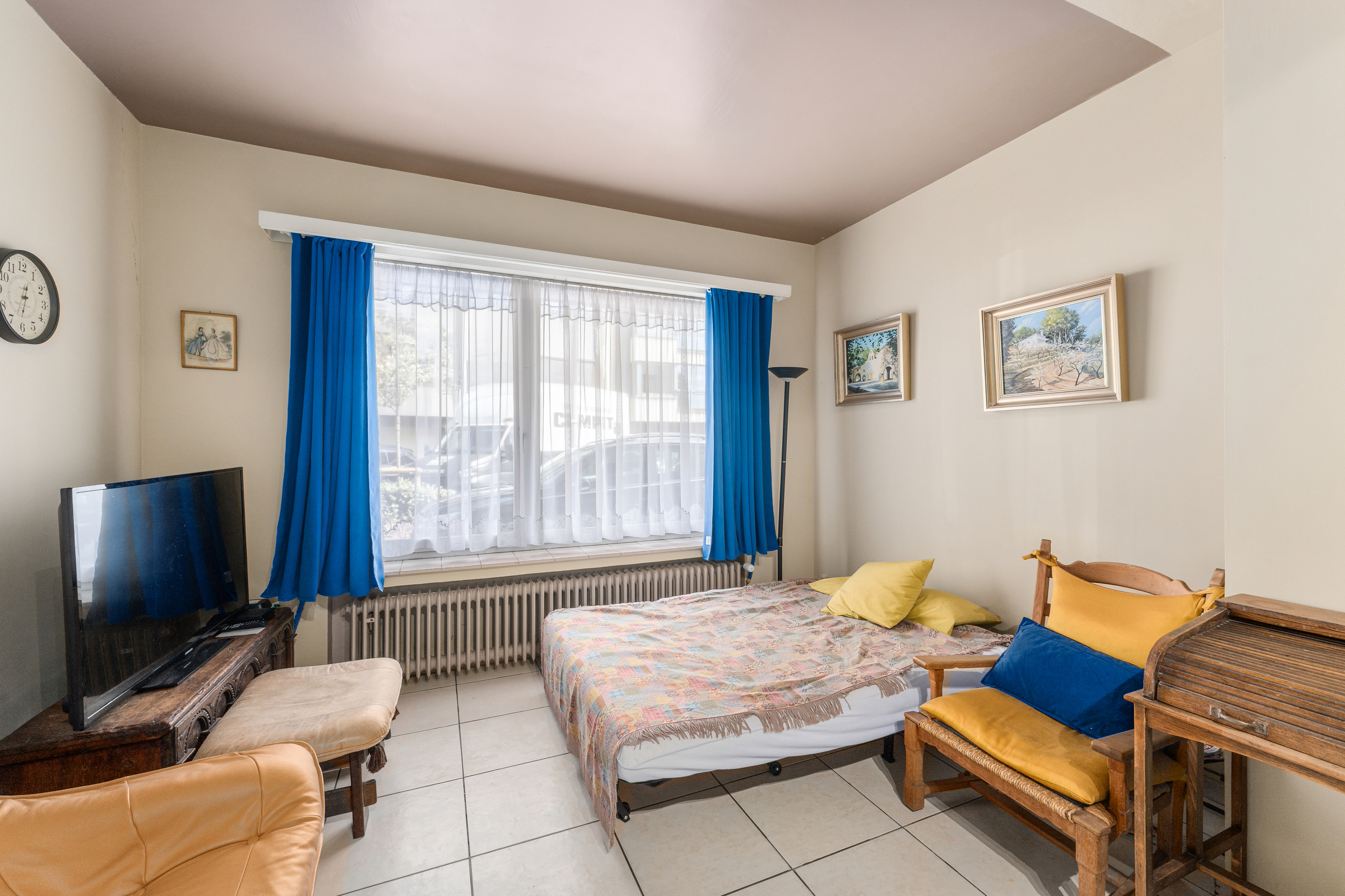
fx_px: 523
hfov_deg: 104.3
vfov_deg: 81.2
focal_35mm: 14
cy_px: 448
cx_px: 672
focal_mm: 14
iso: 250
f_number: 9
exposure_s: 1/5
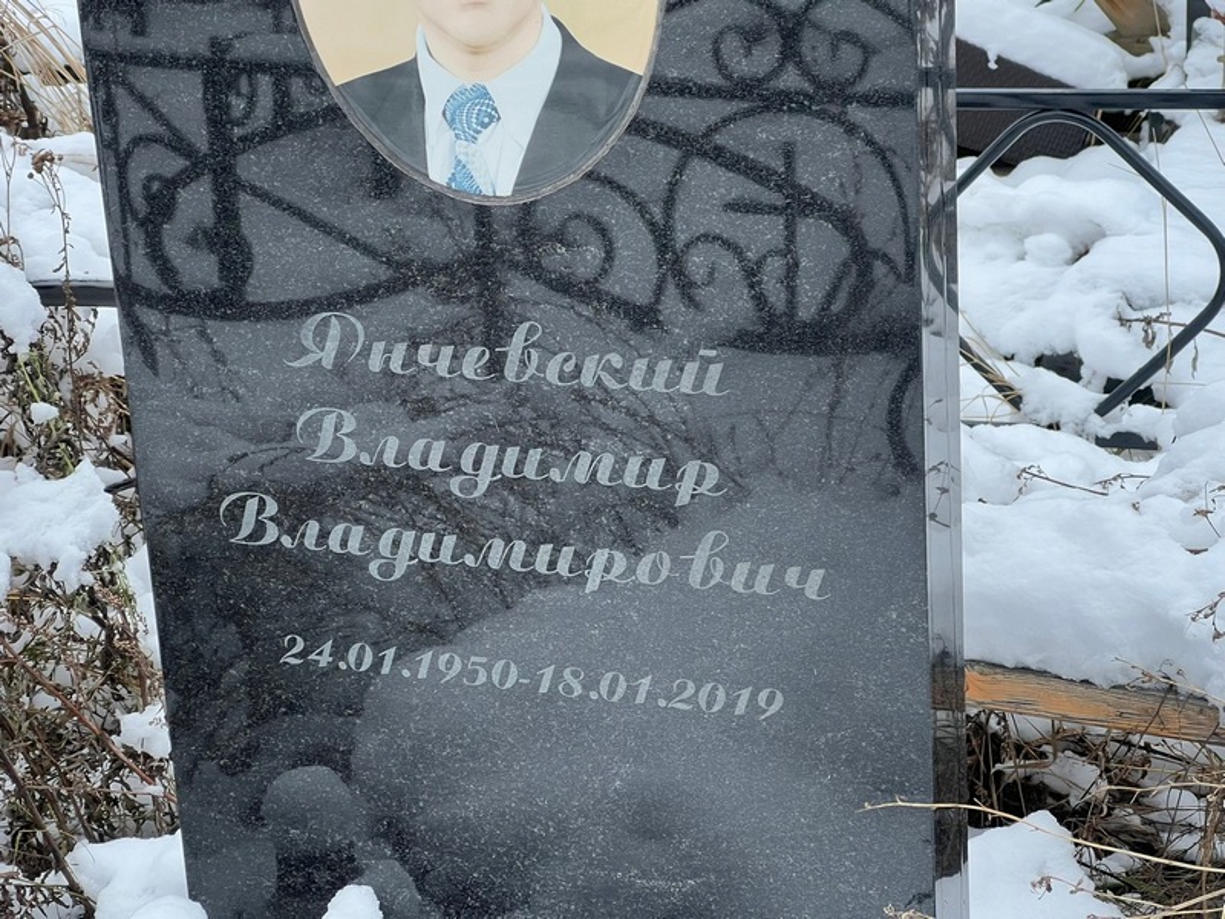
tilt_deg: -22.4
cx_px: 612
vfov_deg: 19.1
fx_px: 2725
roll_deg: +2.8
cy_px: 460
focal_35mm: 77
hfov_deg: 25.3
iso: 64
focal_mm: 9
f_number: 2.8
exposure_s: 1/99
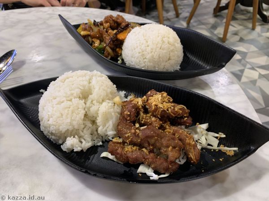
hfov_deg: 67.3
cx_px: 134
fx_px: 202
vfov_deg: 53.1
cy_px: 100
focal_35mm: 26
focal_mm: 4.25
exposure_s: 1/50
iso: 250
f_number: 1.8
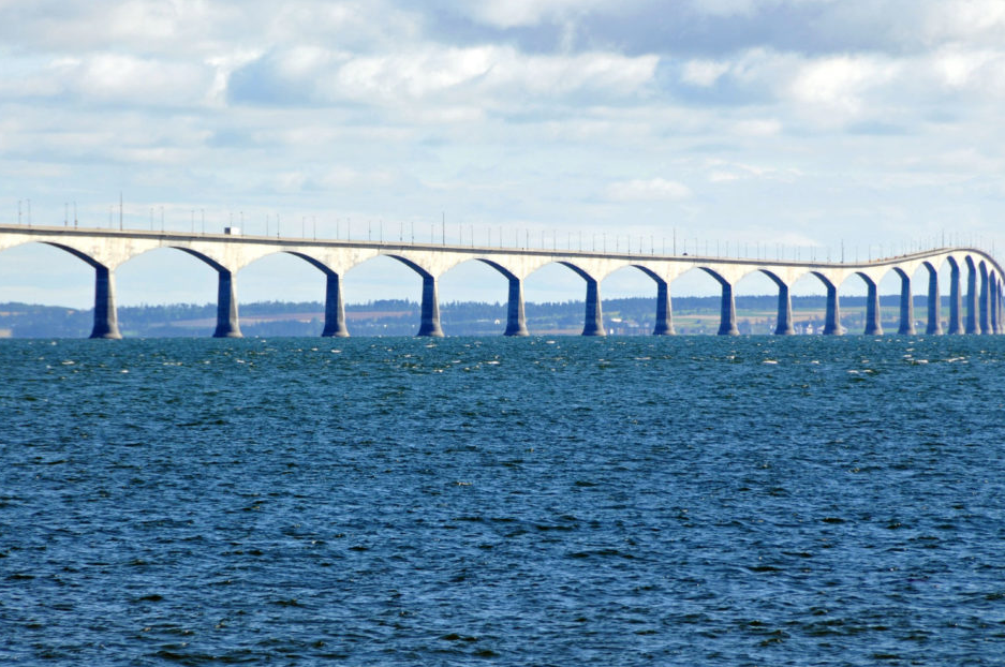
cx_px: 508
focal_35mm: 328
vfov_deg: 4.2
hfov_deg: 6.3
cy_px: 312
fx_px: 9144
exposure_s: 1/400
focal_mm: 200
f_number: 10
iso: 200
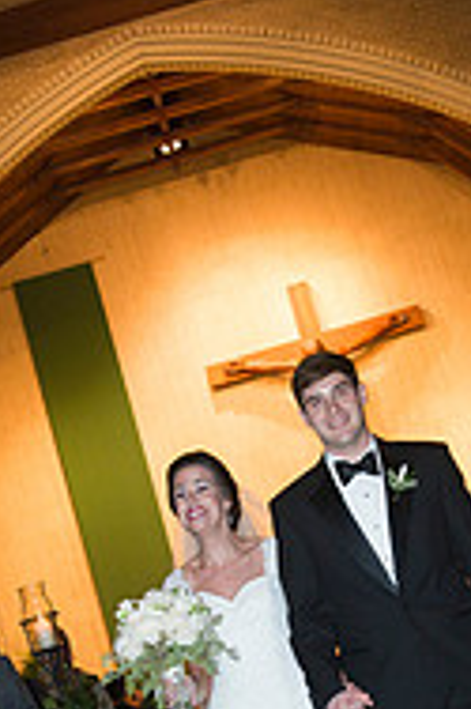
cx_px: 284
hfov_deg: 15.0
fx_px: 1789
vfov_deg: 22.1
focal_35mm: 91
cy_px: 569
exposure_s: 1/80
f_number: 5
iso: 1600
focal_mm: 38
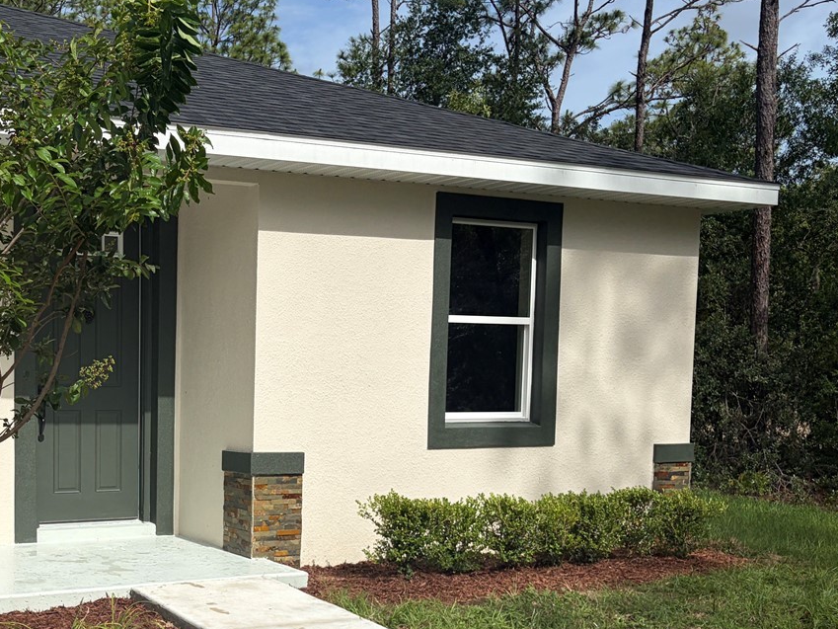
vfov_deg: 29.2
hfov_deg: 37.4
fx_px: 1186
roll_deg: +0.3
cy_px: 477
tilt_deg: -3.8
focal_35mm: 49
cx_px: 157
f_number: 1.6
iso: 50
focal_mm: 5.96
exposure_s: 1/7813
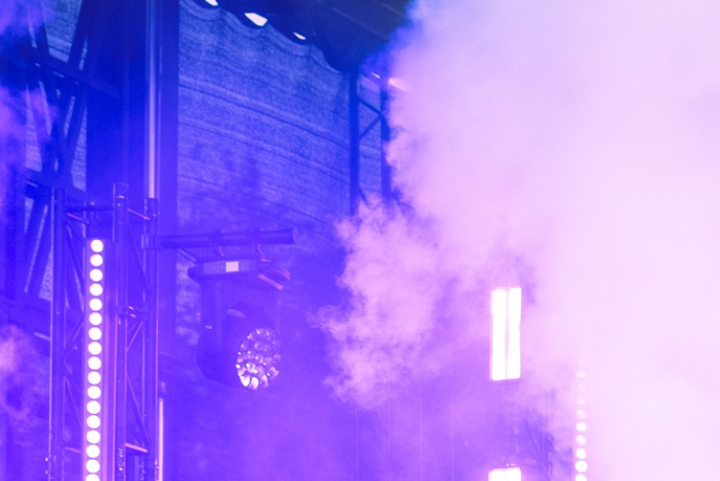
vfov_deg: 6.4
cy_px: 823
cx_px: 1167
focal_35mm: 212
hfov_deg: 9.4
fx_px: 4241
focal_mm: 57
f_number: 2.8
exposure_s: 1/320
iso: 800
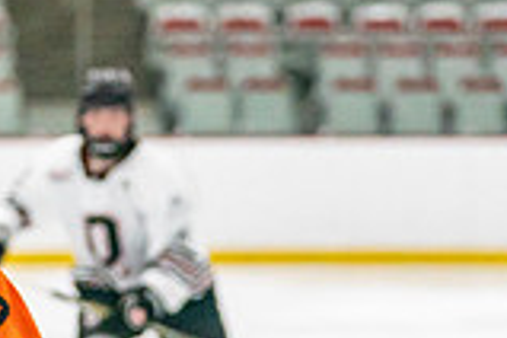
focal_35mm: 503
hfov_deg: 4.1
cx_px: -89
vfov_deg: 2.7
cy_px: 582
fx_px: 7083
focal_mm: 117
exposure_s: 1/1250
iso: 3200
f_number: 2.8
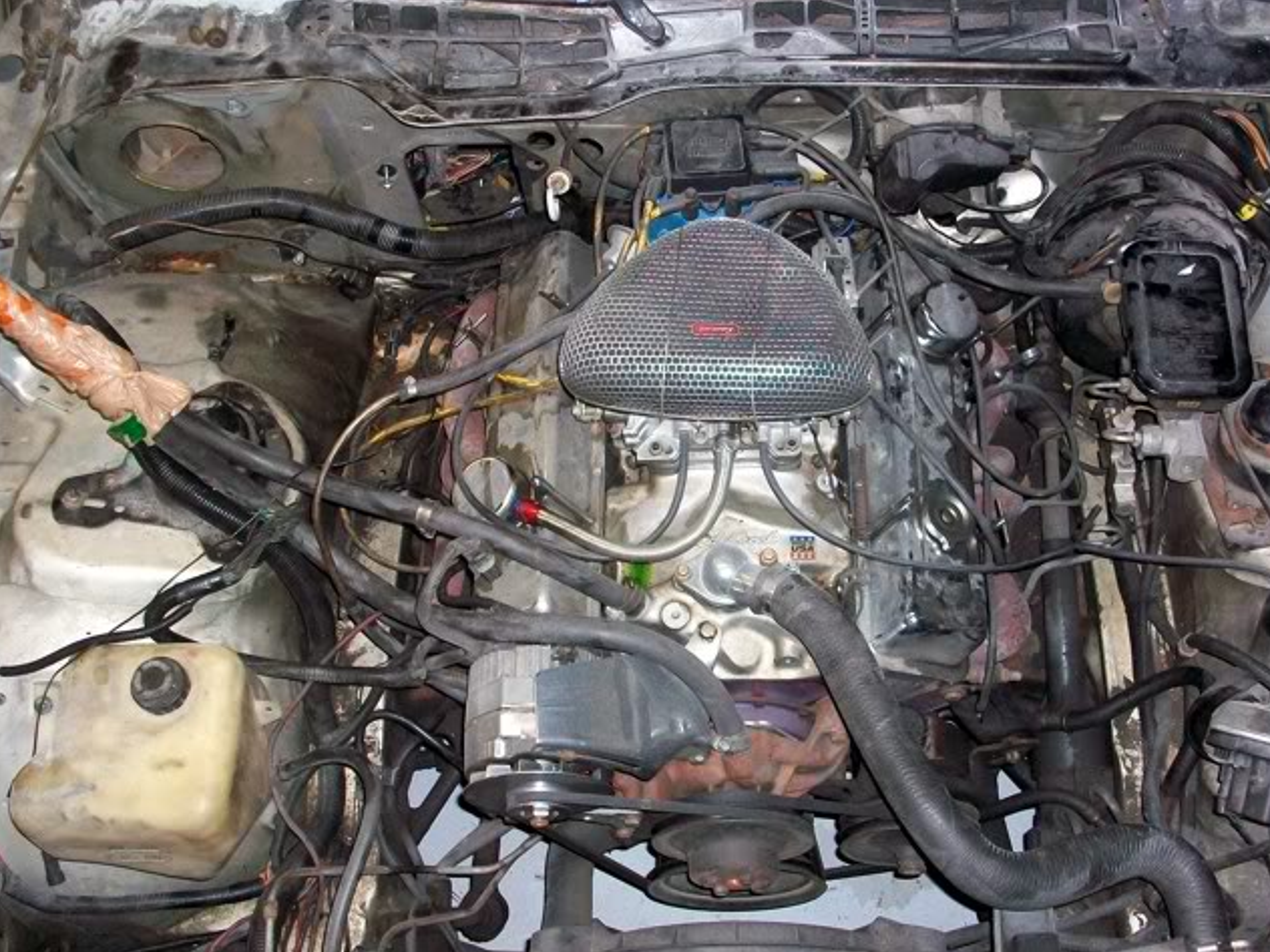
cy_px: 463
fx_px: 1394
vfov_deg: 37.7
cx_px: 733
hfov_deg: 48.8
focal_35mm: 38
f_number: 2.8
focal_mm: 5.7
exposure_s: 1/60
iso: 160
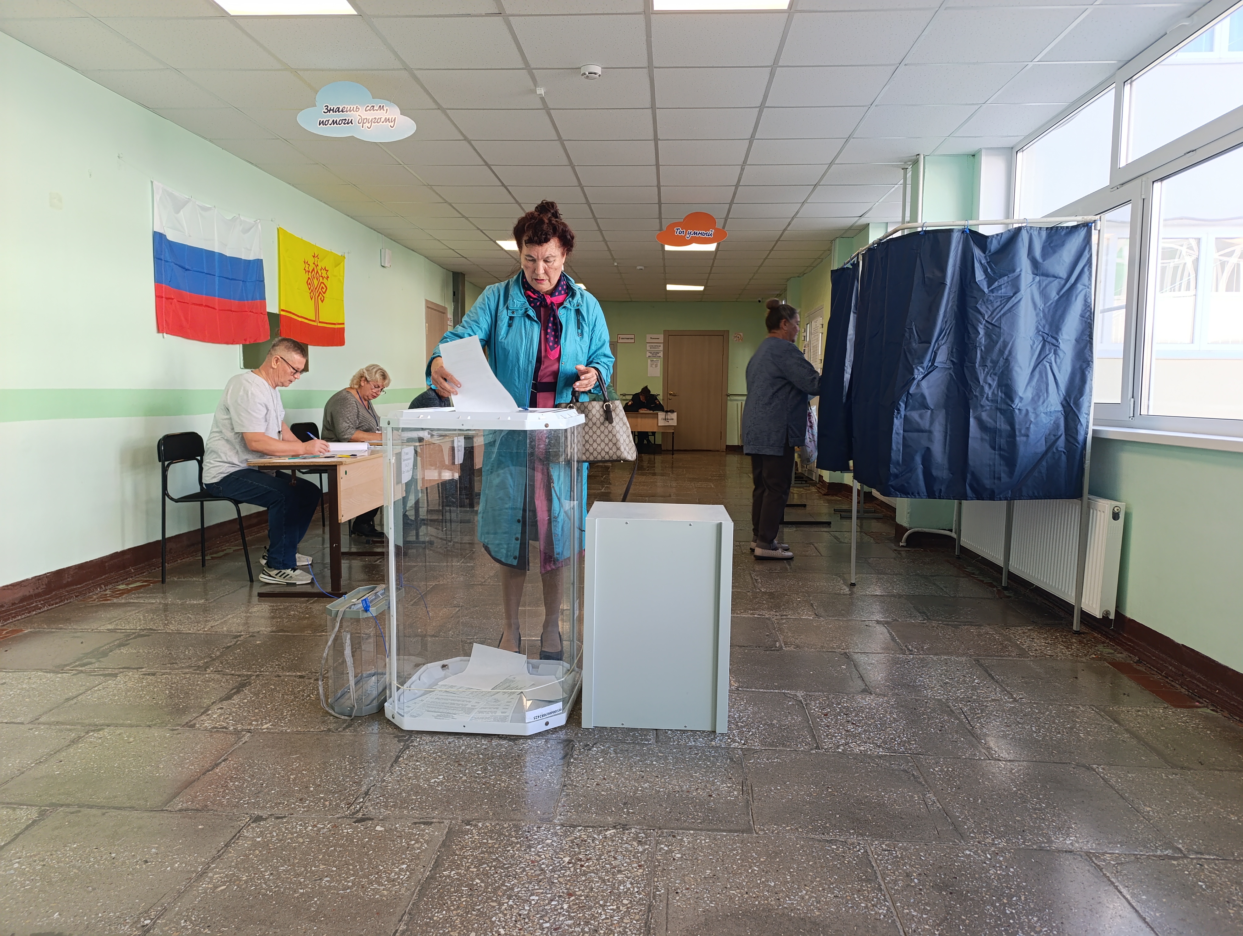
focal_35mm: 23
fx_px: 827
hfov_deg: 73.8
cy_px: 468
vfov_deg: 59.0
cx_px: 622
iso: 320
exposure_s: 1/100
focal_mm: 6.14
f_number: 1.6
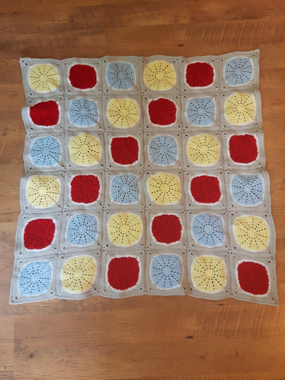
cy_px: 190
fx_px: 340
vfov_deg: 58.4
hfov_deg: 45.4
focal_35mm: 31
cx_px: 142
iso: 125
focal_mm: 3.7
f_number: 1.9
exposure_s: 1/33
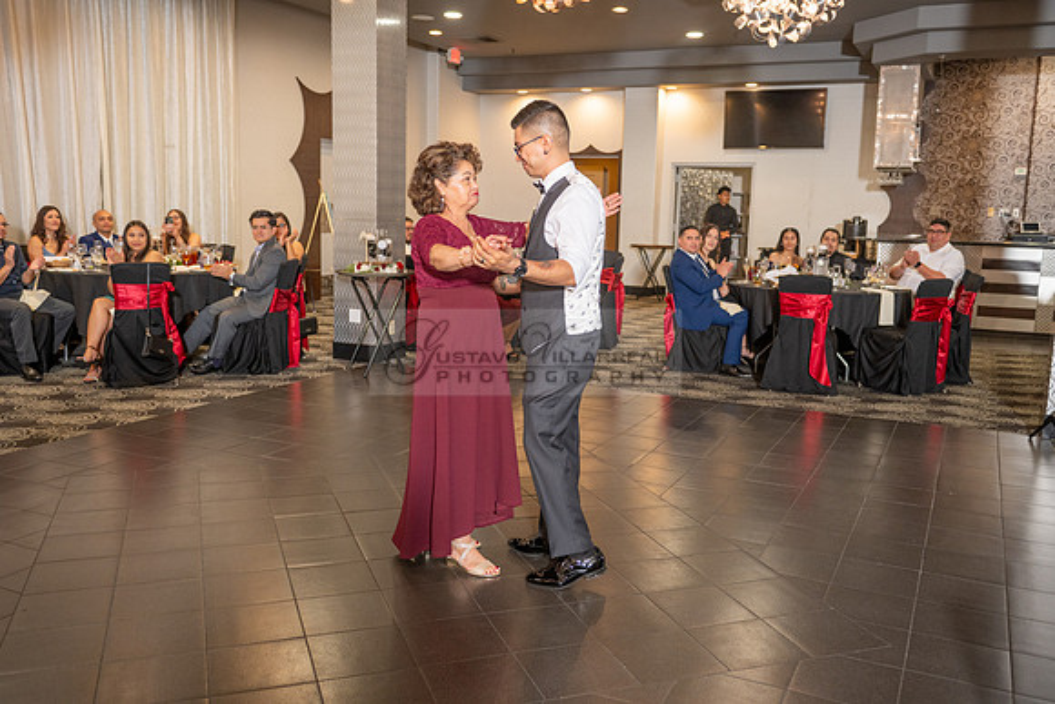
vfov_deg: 41.1
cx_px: 528
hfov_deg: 58.7
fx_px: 938
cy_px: 352
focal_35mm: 32
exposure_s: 1/125
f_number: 3.5
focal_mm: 32
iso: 800
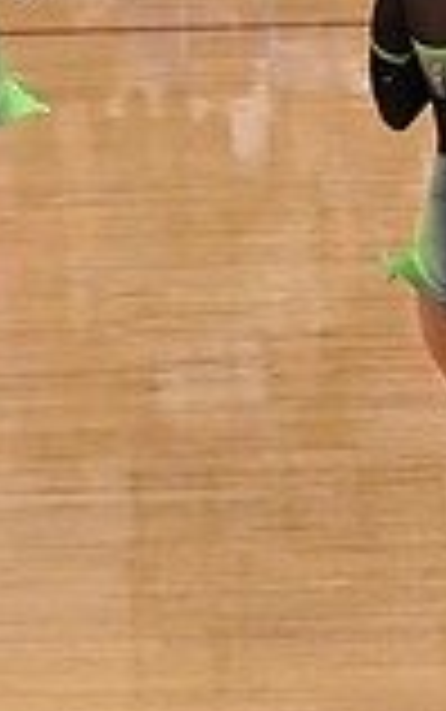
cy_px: 209
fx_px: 7610
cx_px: 1189
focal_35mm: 392
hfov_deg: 3.3
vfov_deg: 5.4
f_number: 4
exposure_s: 1/400
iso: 6400
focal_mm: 70
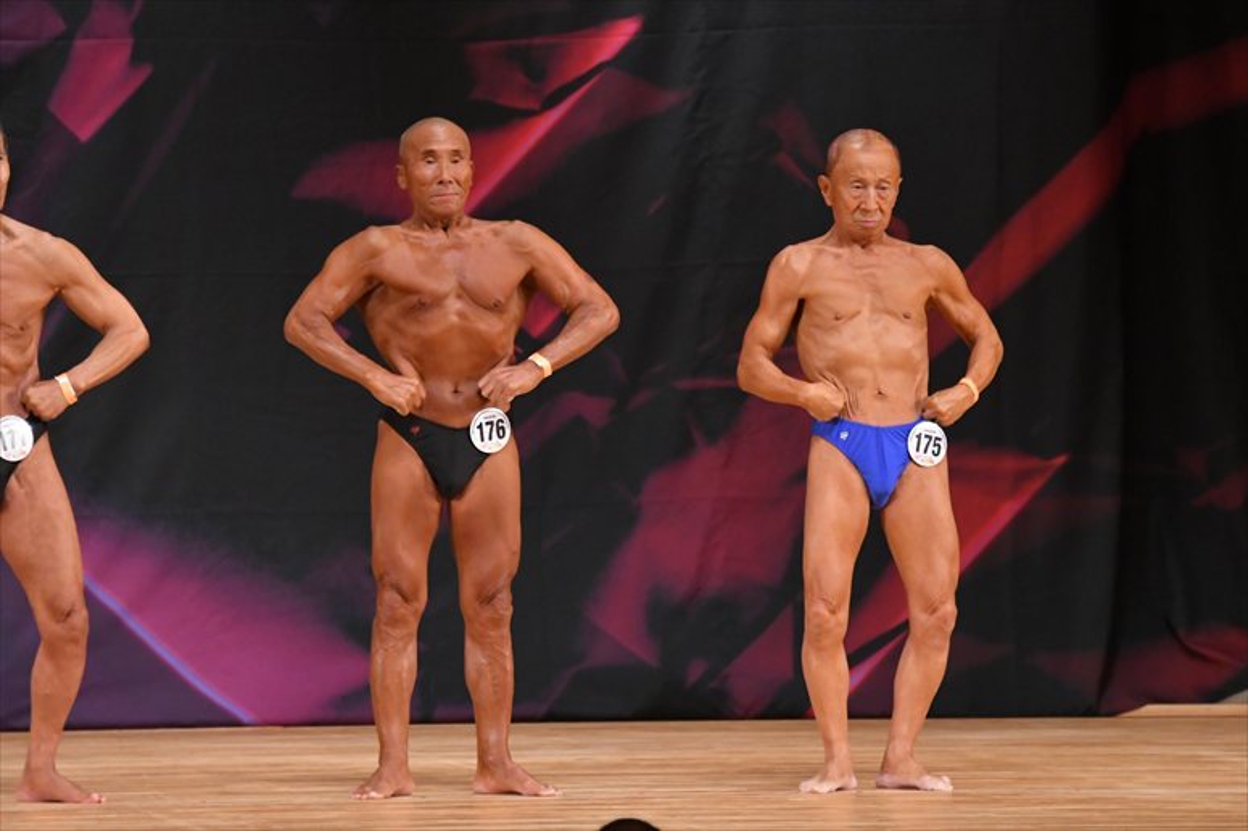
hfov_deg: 6.9
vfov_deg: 4.6
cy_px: 416
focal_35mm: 300
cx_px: 624
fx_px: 10395
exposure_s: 1/400
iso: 4500
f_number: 5.6
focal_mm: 200
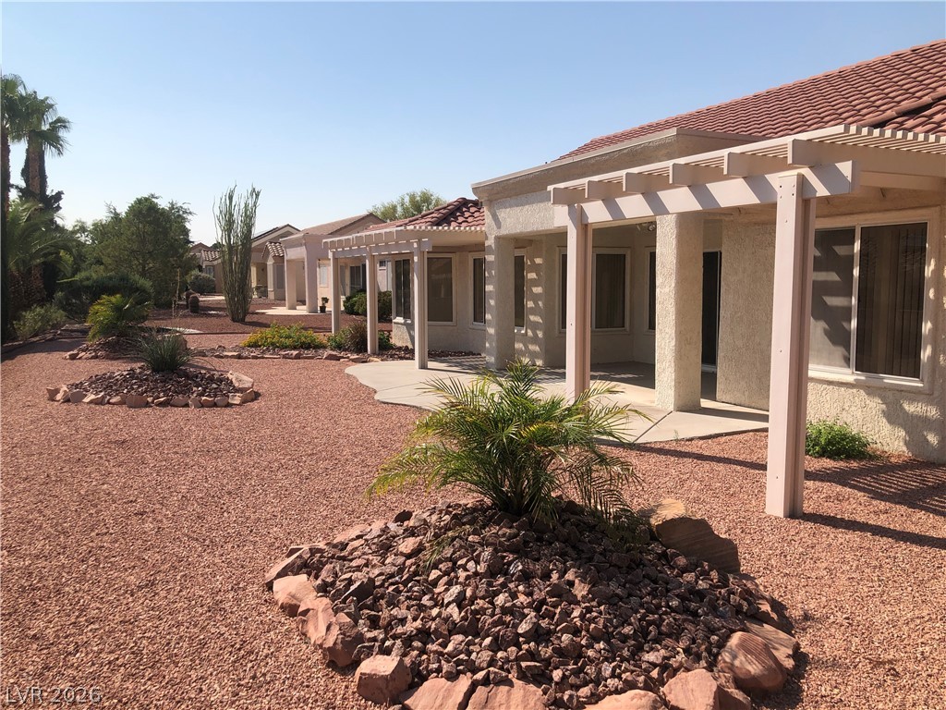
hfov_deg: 63.4
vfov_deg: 49.7
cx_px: 473
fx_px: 765
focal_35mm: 28
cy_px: 355
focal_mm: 3.99
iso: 20
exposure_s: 1/3003
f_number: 1.8
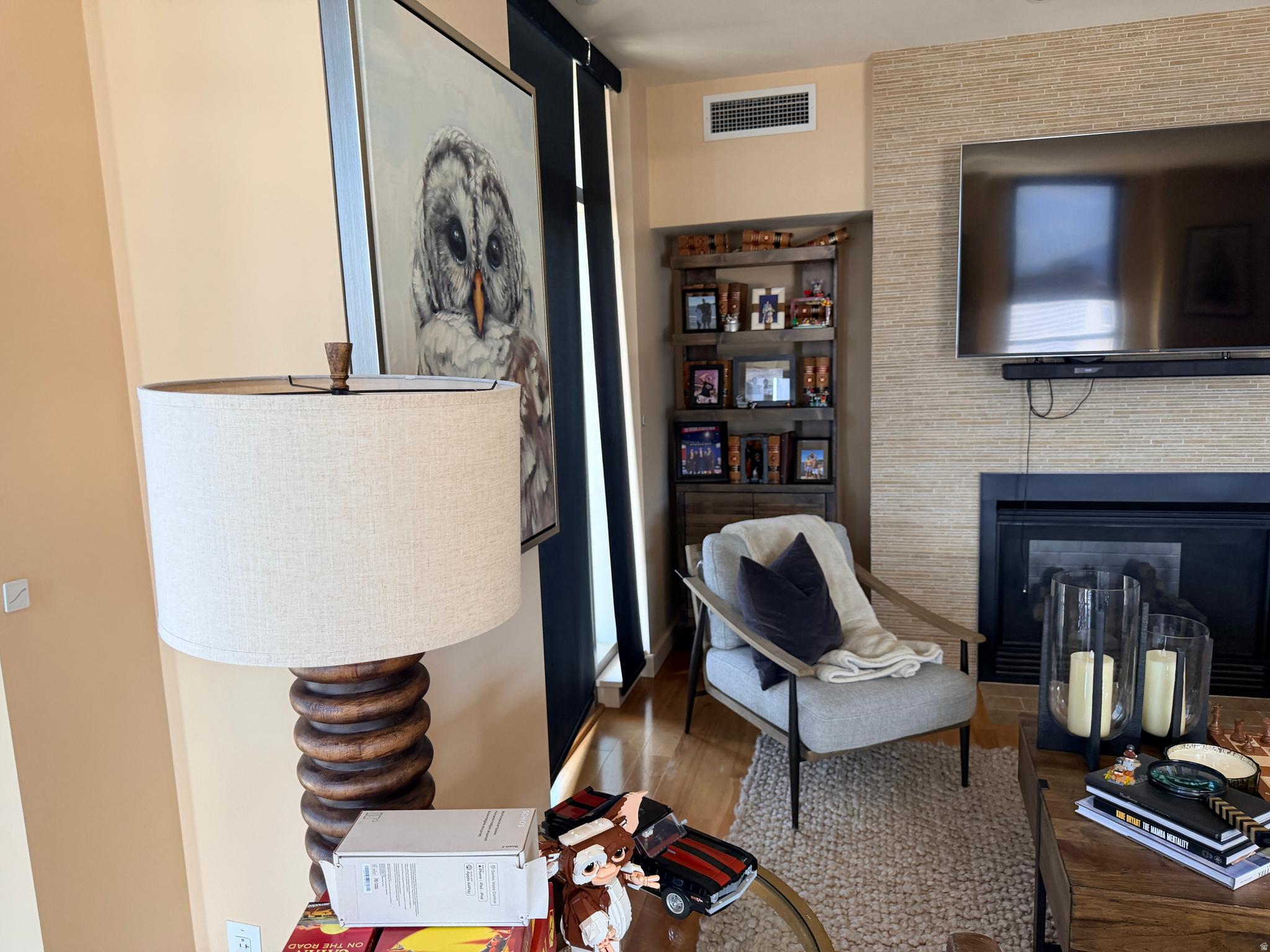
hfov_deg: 71.6
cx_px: 635
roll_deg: +4.1
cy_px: 476
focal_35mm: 24
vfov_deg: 56.8
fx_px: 881
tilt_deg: -7.1
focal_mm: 6.76
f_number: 1.78
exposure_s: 1/109
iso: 200
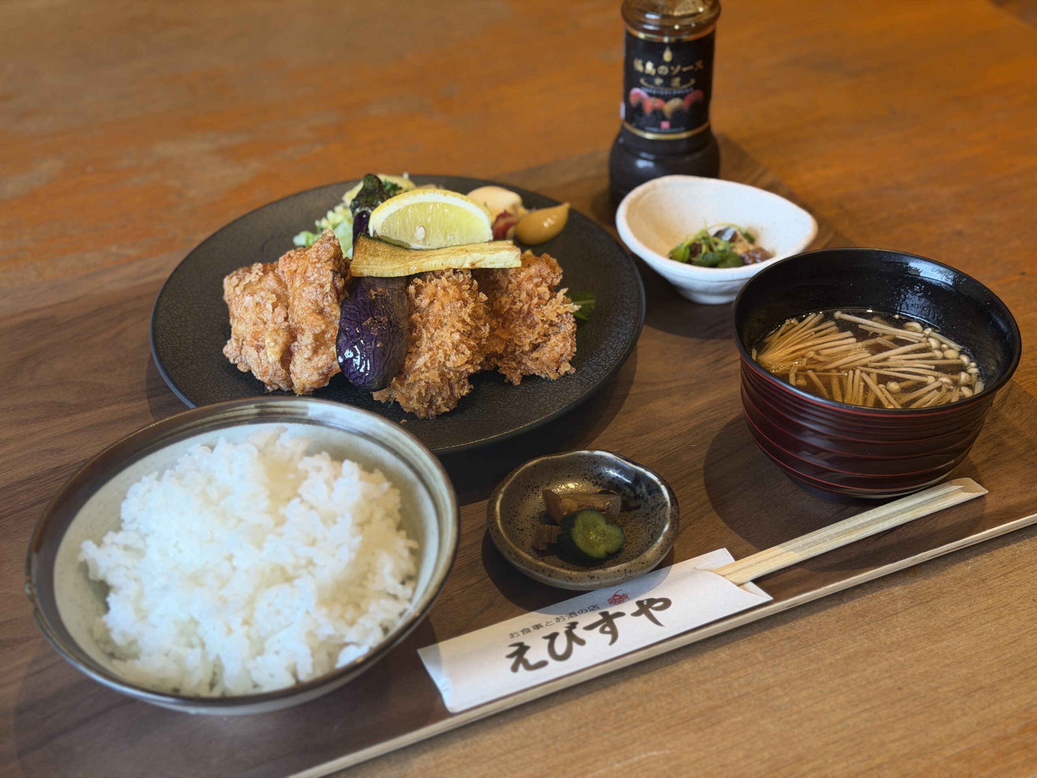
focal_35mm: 48
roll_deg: +2.3
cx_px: 518
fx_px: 1438
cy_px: 389
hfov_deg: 39.7
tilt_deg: -38.8
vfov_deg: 30.3
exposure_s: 1/100
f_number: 1.78
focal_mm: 6.76
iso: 80
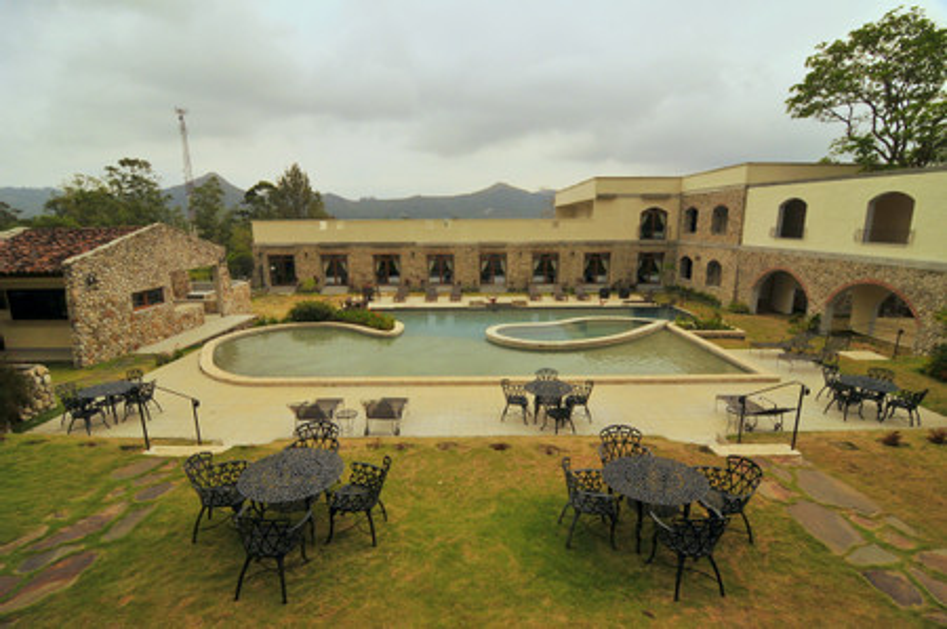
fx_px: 434
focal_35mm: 16
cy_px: 314
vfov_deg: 71.9
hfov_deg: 95.0
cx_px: 474
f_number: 10
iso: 500
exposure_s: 1/200
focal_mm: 11
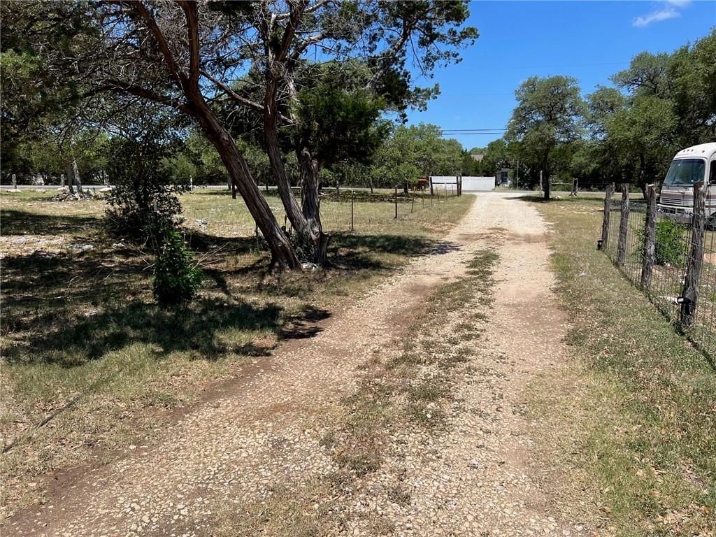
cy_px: 268
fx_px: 538
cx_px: 358
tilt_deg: -8.1
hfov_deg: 67.3
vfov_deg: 53.1
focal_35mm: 26
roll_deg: +0.7
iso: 50
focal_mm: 5.7
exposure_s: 1/3968
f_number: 1.5
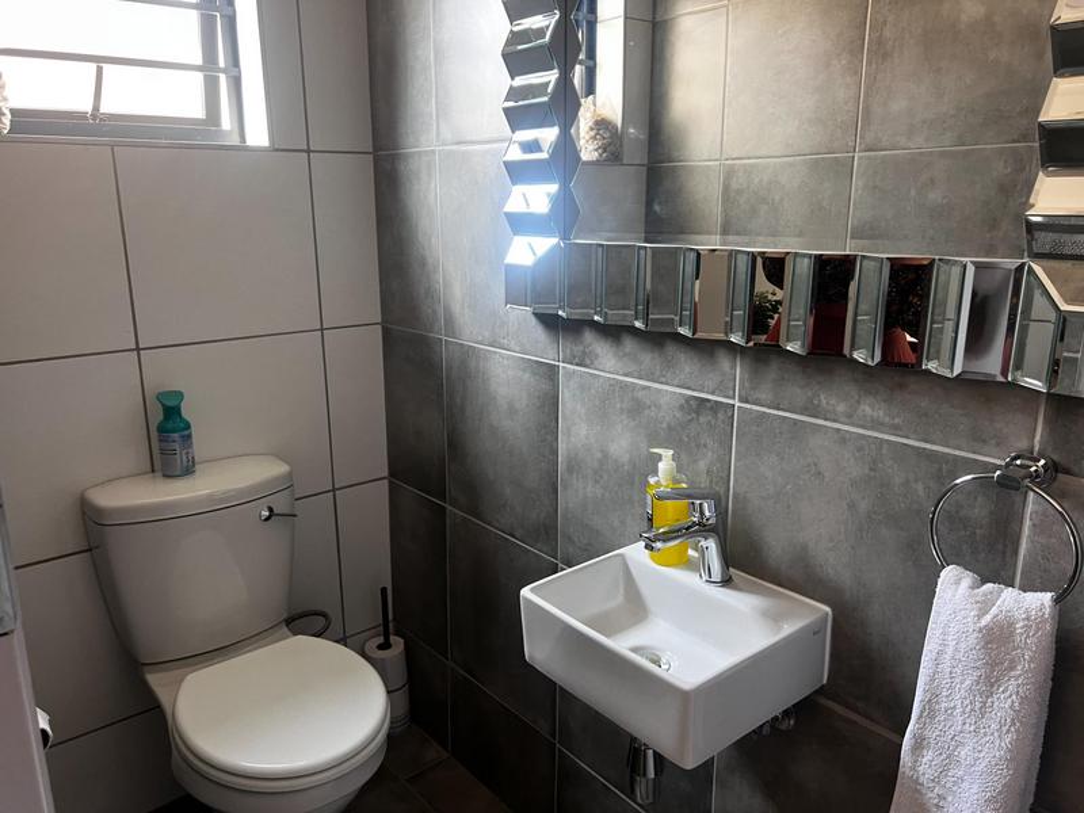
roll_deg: +1.2
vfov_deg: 53.1
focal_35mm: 26
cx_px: 542
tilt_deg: -12.7
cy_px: 406
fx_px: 814
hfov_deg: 67.3
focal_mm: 5.7
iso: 160
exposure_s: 1/60
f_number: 1.5
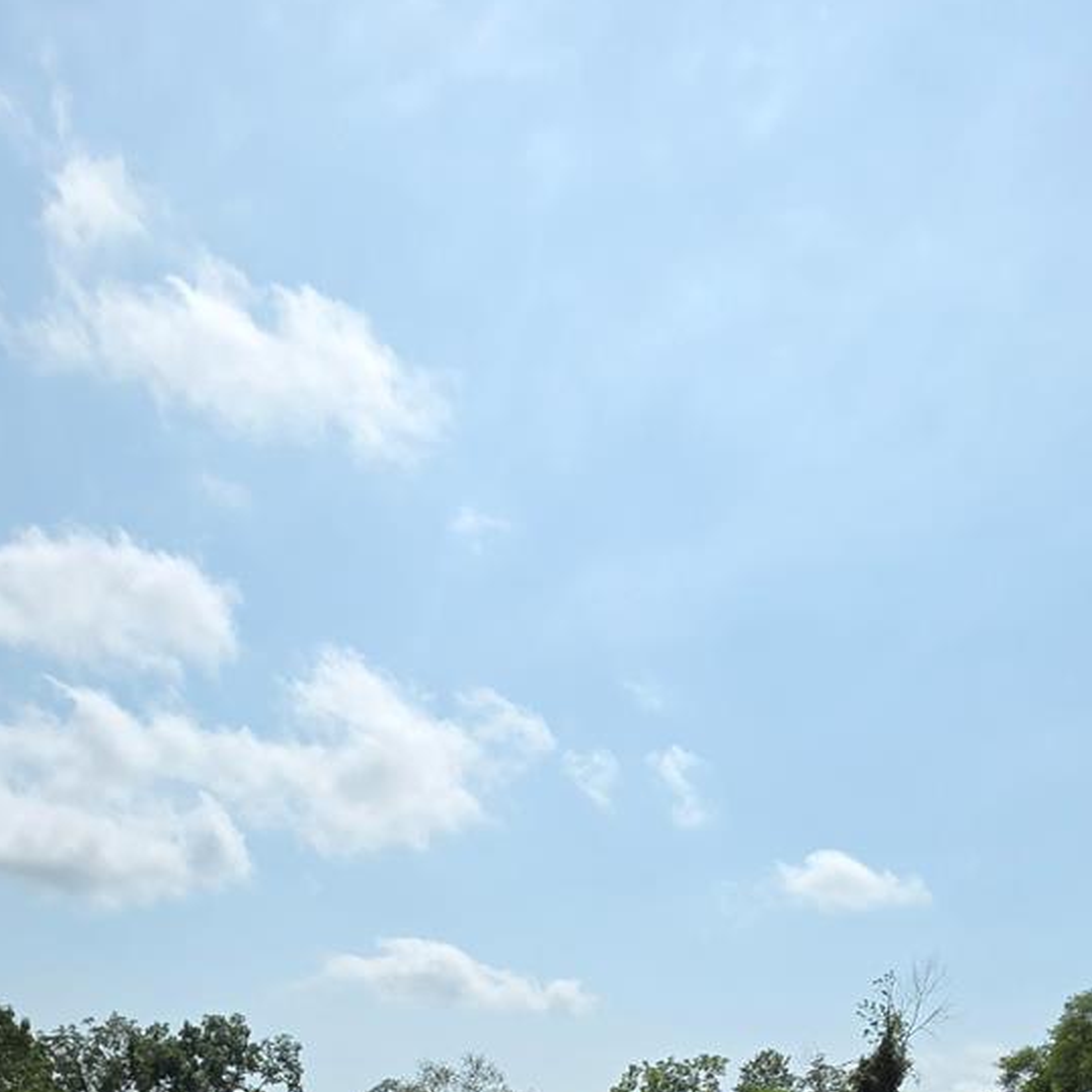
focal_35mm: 32
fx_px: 1142
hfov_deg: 51.1
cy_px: 1378
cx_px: 516
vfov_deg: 36.3
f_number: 1.9
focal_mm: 2.2
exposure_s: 1/3569
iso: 40
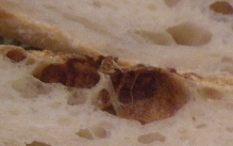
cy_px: 163
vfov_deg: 5.9
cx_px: 203
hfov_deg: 9.5
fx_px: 1404
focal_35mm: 221
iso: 400
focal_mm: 12.3
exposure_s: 1/41.8
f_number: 3.9
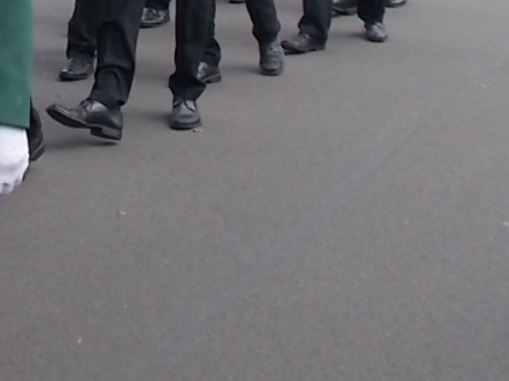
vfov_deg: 10.9
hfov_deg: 14.8
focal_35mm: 129
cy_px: -270
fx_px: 1896
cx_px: -87
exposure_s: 1/400
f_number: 3.6
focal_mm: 6
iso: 80
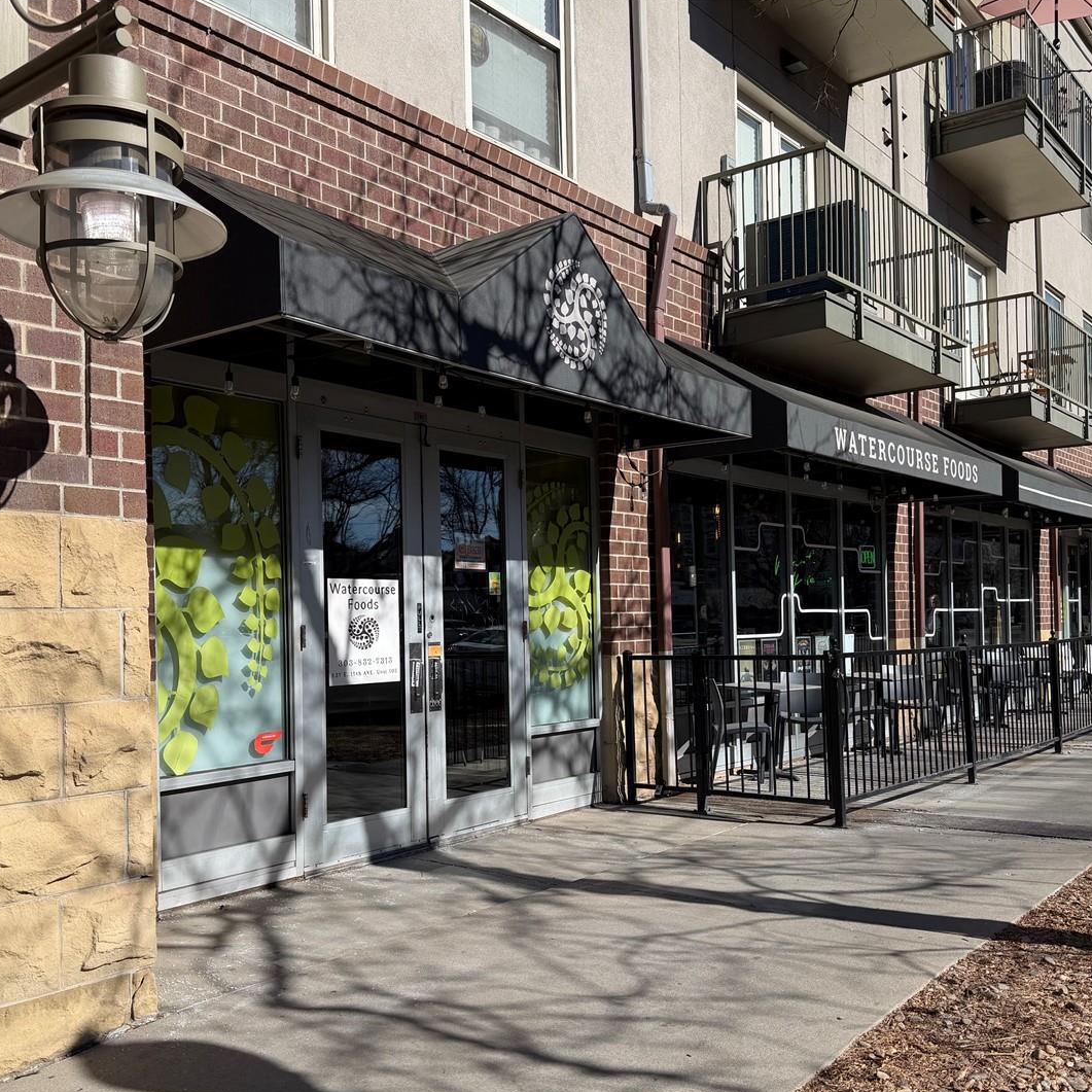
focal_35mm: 32
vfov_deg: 51.0
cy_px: 611
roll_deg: +1.3
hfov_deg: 51.1
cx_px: 543
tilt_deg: +0.3
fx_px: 1142
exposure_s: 1/6173
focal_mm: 6.76
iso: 80
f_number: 1.78
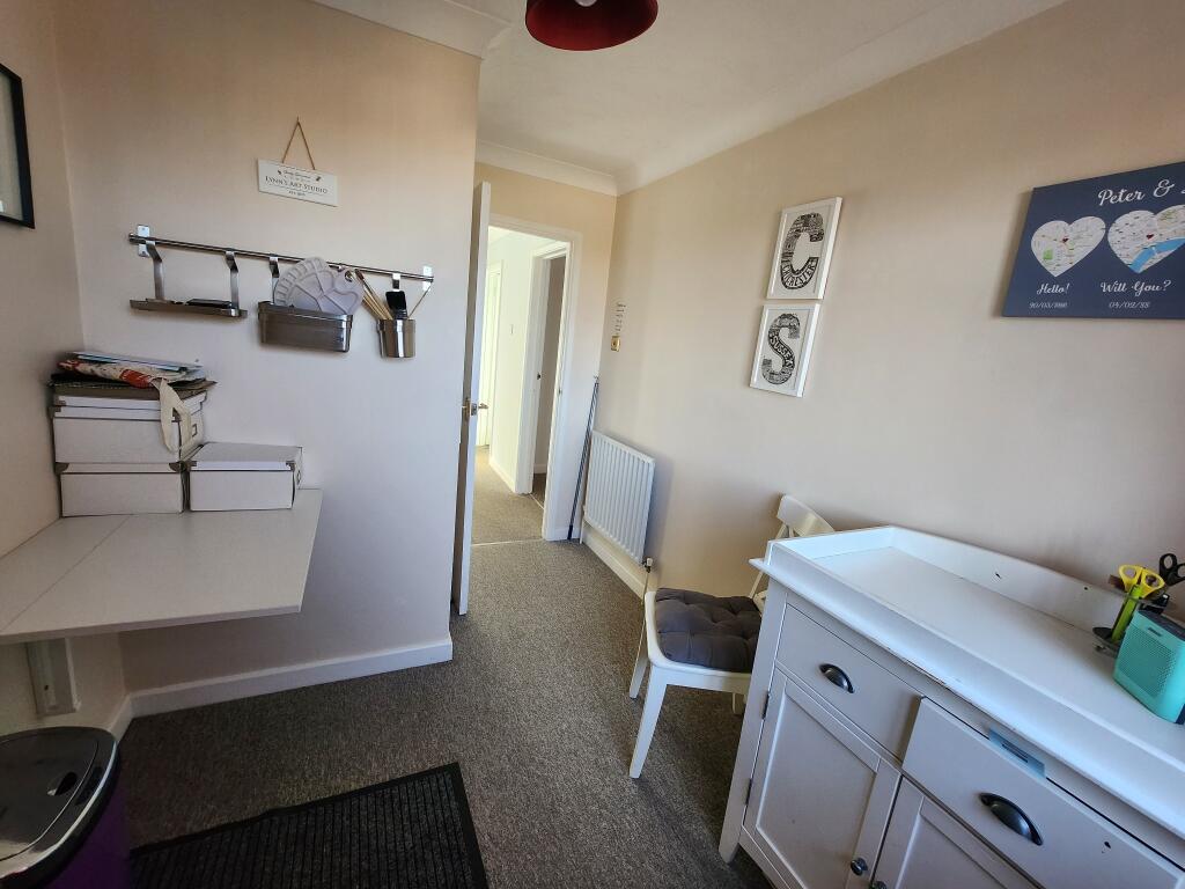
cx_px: 592
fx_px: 445
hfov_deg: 106.2
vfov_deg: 89.9
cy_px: 444
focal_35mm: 13
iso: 125
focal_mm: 1.7
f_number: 2.2
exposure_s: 1/50
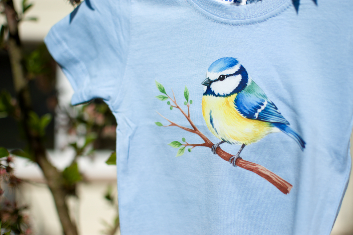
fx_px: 515
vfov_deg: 25.8
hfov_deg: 37.8
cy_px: 118
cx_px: 176
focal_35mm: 52
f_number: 2.2
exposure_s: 1/8000
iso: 100
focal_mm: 35
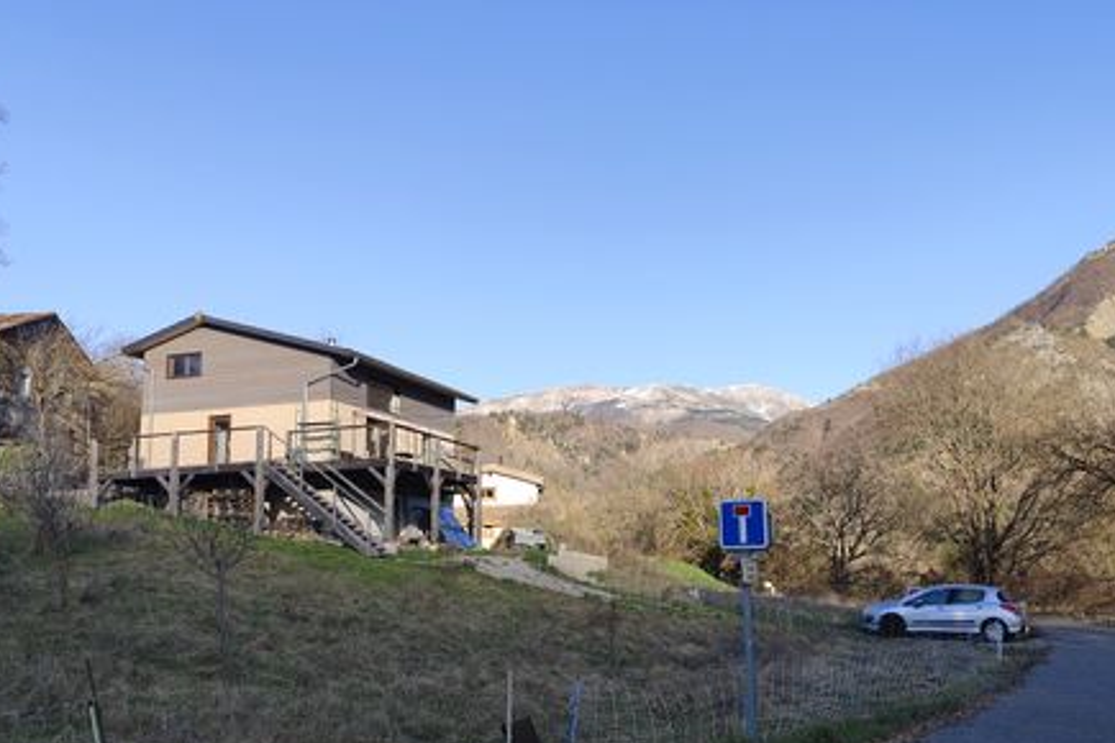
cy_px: 410
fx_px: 1022
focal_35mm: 33
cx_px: 615
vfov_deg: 39.9
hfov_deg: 57.1
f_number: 1.65
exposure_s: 1/381
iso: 50
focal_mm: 6.19
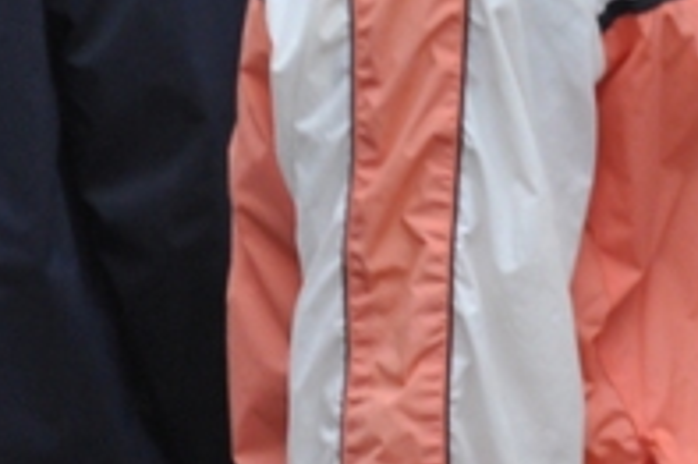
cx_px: 1311
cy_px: -358
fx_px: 8446
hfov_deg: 4.7
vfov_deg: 3.1
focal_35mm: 436
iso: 400
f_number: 5.3
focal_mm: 56
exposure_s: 1/125
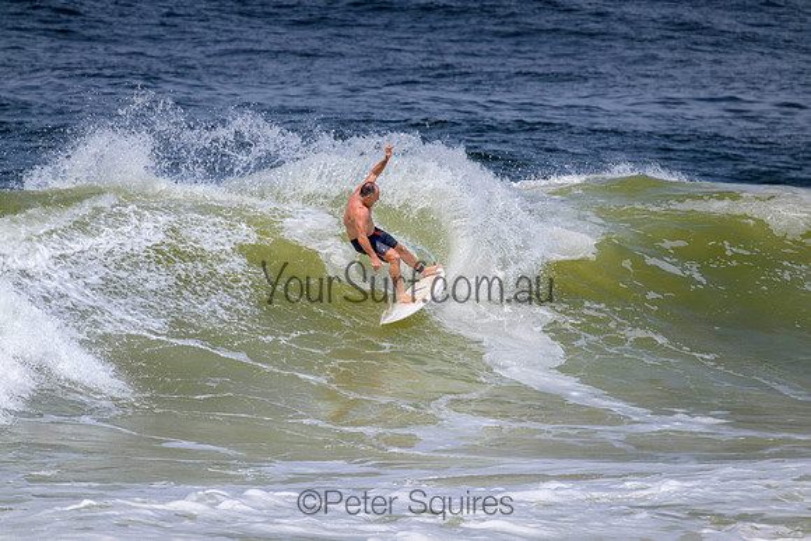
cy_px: 270
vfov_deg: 1.7
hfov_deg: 2.6
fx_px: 18026
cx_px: 406
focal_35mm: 800
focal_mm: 800
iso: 560
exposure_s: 1/2000
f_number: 11
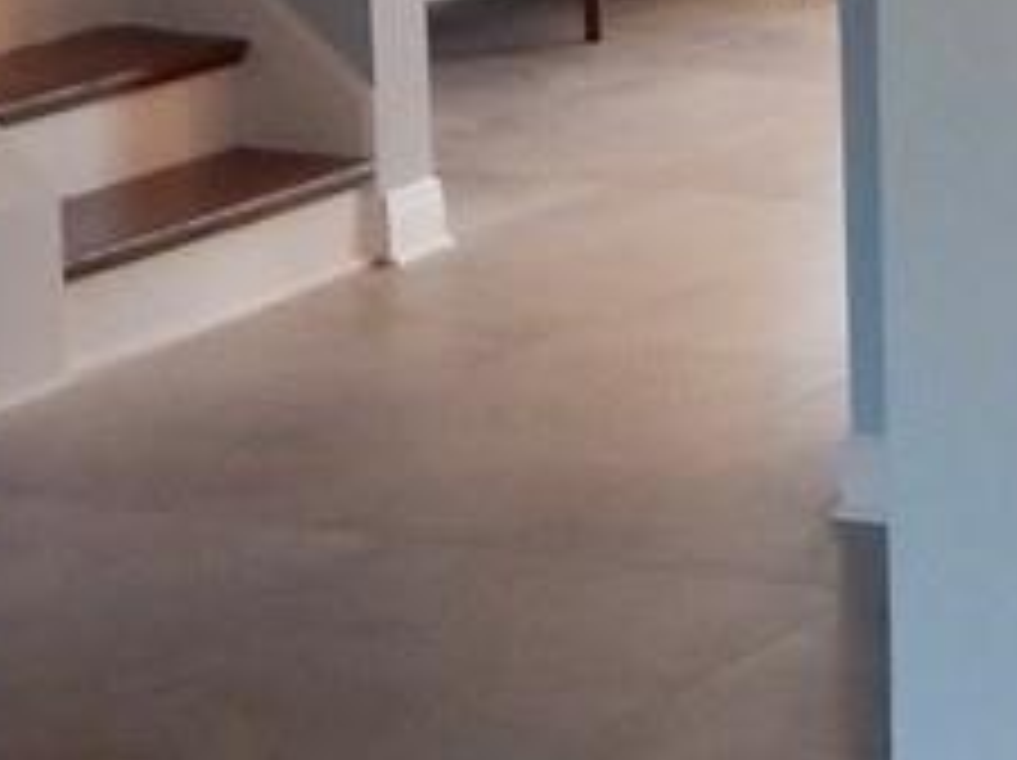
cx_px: 1593
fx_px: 4578
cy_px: 441
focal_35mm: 156
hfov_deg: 12.0
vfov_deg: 9.5
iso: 125
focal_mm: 4
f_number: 3
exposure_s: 1/30
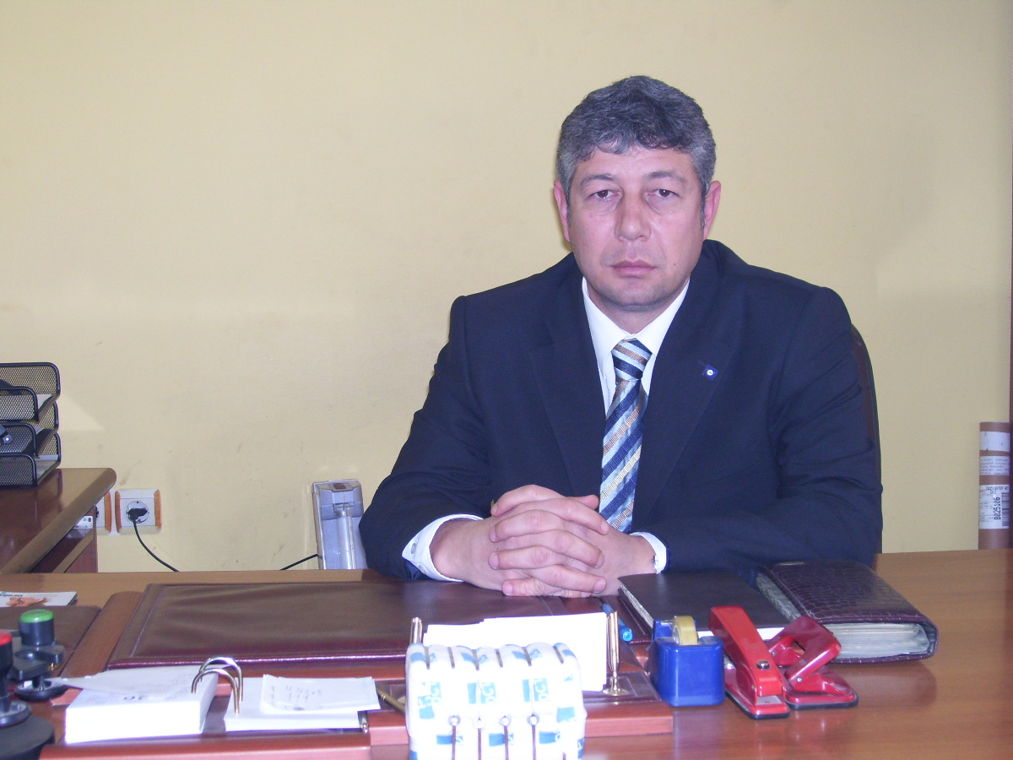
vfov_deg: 26.1
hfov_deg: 34.3
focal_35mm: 56
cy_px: 380
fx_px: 1639
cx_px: 506
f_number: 3.4
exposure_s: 1/60
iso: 125
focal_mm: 9.4
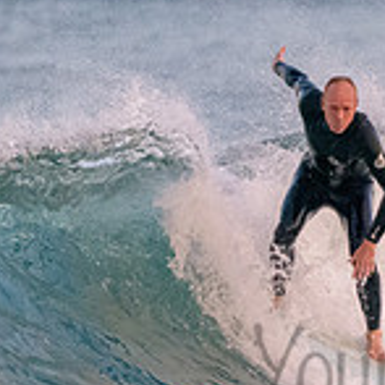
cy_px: 234
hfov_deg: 0.9
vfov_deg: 0.9
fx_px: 25770
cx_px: 354
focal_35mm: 2048
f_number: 5.6
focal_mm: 500
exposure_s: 1/2000
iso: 3600
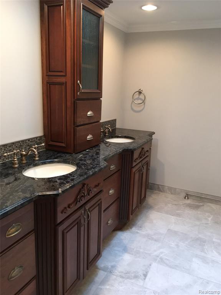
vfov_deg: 61.7
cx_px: 110
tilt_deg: -13.2
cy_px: 148
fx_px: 247
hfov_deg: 48.2
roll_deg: -1.7
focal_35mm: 29
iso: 200
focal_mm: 4.15
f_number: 2.2
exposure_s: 1/30
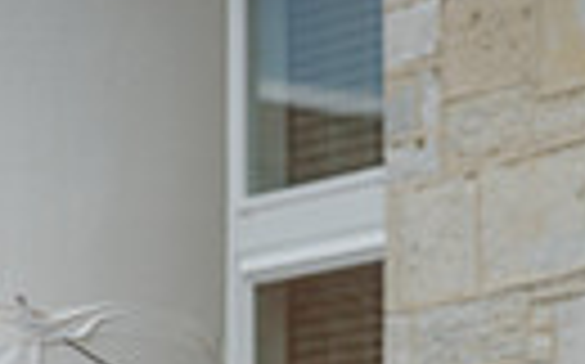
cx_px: 562
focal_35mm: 292
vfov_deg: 4.4
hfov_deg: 7.2
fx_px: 4651
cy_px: 989
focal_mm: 55
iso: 400
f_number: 2.8
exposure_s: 1/3000
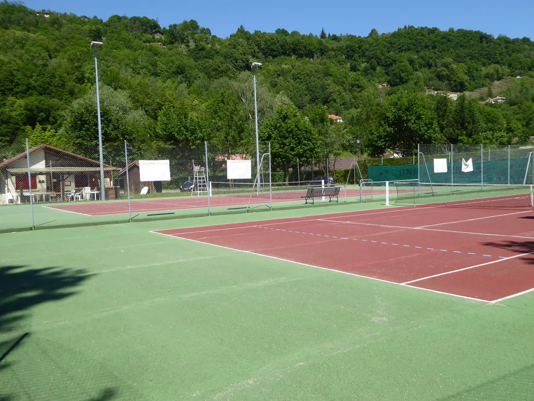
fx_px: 494
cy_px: 200
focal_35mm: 32
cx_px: 267
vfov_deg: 44.2
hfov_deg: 56.8
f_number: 3.5
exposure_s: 1/800
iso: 100
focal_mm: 5.4
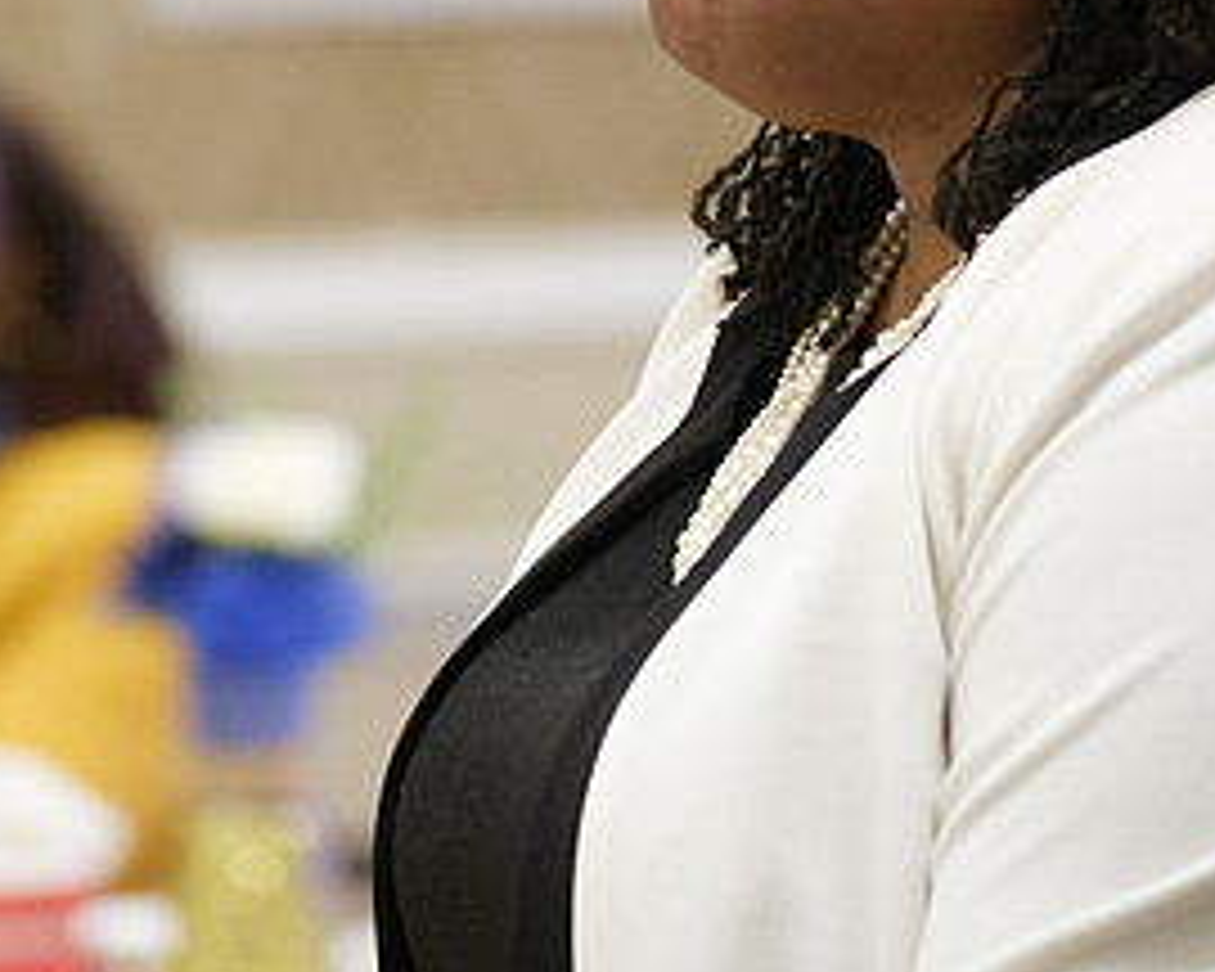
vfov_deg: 3.8
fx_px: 14671
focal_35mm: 408
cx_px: 333
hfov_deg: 4.7
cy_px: 151
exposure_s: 1/160
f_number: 2.8
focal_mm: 134.4
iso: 3200
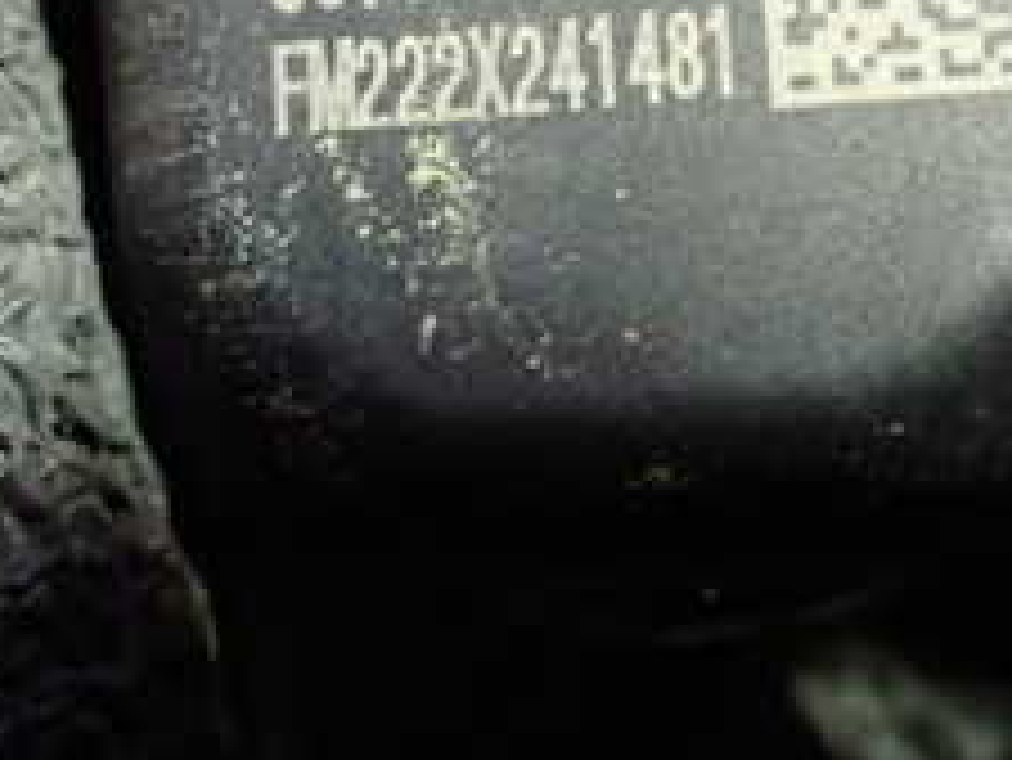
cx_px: 598
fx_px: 2340
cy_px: 126
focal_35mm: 80
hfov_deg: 24.4
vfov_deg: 18.2
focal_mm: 5.4
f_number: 2.3
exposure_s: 1/40
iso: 800
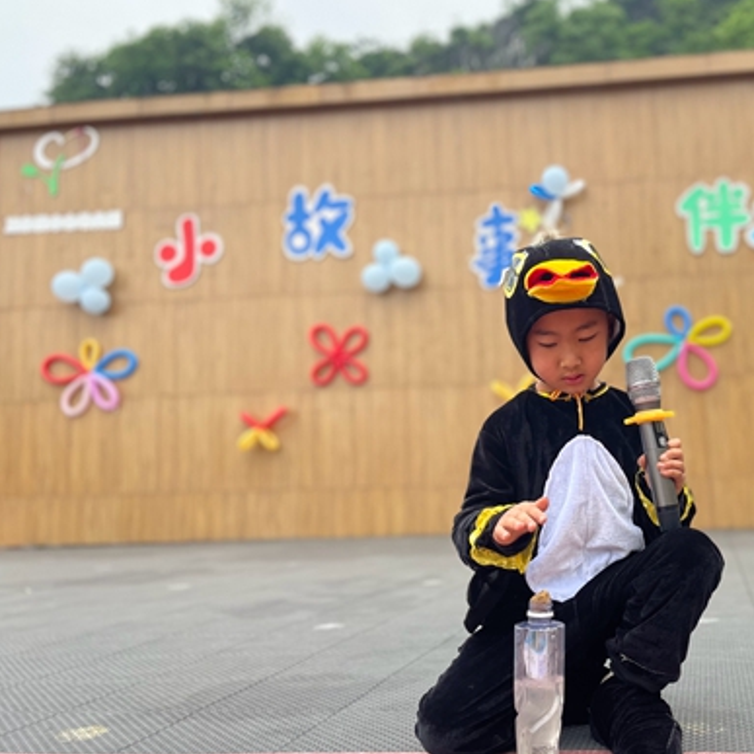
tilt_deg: +5.4
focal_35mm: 38
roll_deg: +2.6
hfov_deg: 42.0
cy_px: 362
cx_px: 598
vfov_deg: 43.8
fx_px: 936
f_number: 1.6
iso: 40
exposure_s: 1/165
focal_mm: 5.1
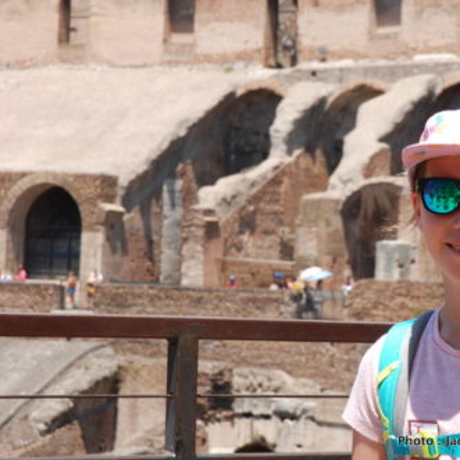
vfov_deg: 12.9
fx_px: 2030
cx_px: 346
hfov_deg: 12.9
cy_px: 229
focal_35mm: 135
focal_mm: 70
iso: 100
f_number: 14
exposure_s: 1/50
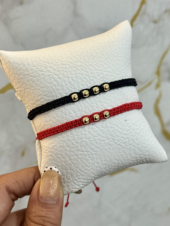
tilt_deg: -30.1
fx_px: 314
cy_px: 113
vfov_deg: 39.7
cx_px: 85
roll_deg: -2.4
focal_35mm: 48
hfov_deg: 30.3
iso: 100
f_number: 1.78
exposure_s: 1/60
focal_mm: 6.86
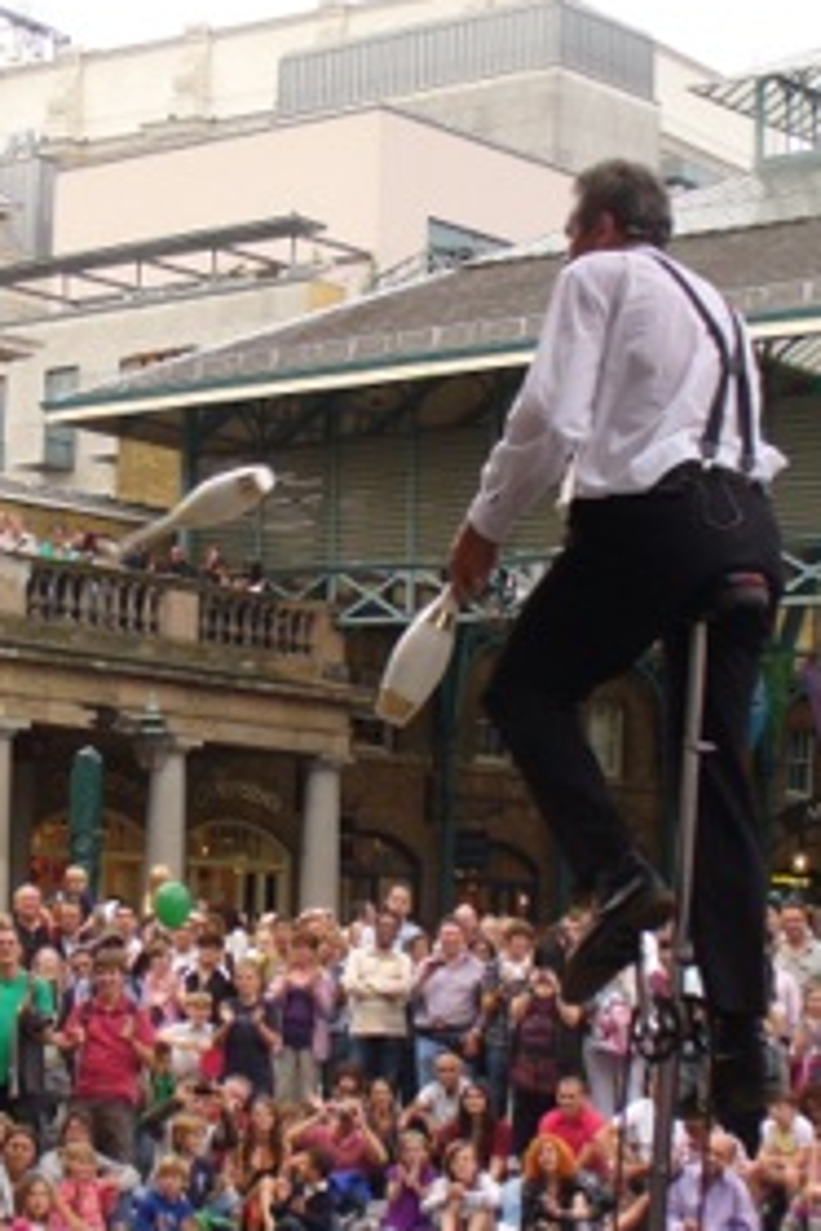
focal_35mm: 86
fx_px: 2942
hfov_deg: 15.8
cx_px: 230
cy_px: 591
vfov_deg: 23.6
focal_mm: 7.9
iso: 80
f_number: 3
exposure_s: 1/160
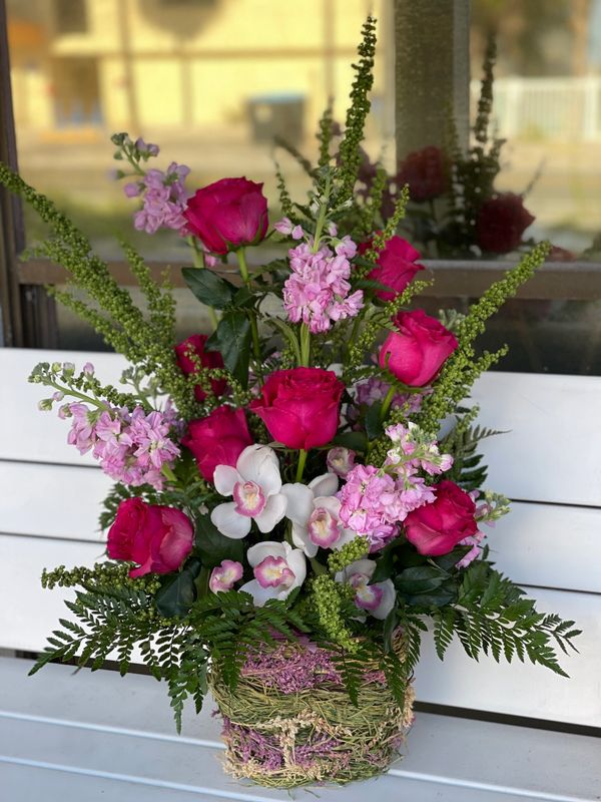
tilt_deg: -11.7
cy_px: 401
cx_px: 300
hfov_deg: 22.9
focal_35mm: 64
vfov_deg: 30.3
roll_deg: +1.3
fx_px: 1482
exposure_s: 1/123
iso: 32
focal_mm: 7.5
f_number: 2.2
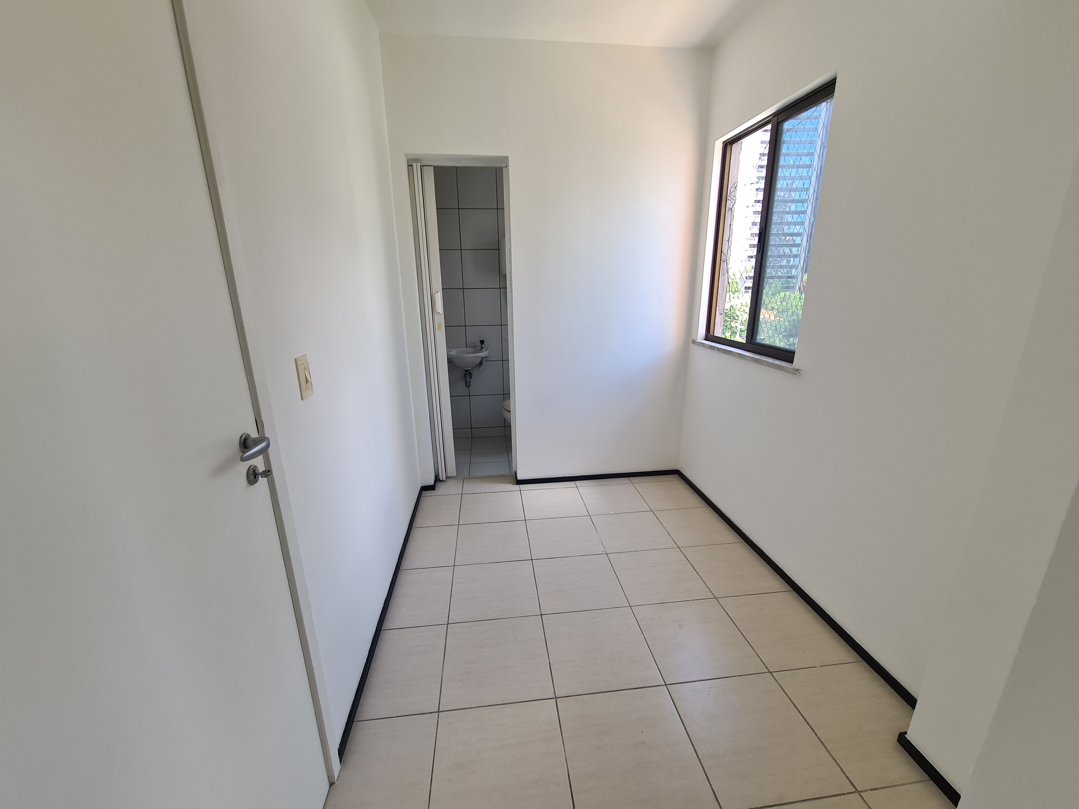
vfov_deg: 89.9
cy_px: 404
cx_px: 540
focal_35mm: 13
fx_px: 405
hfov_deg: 106.2
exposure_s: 1/100
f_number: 2.2
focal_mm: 2.2
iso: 64
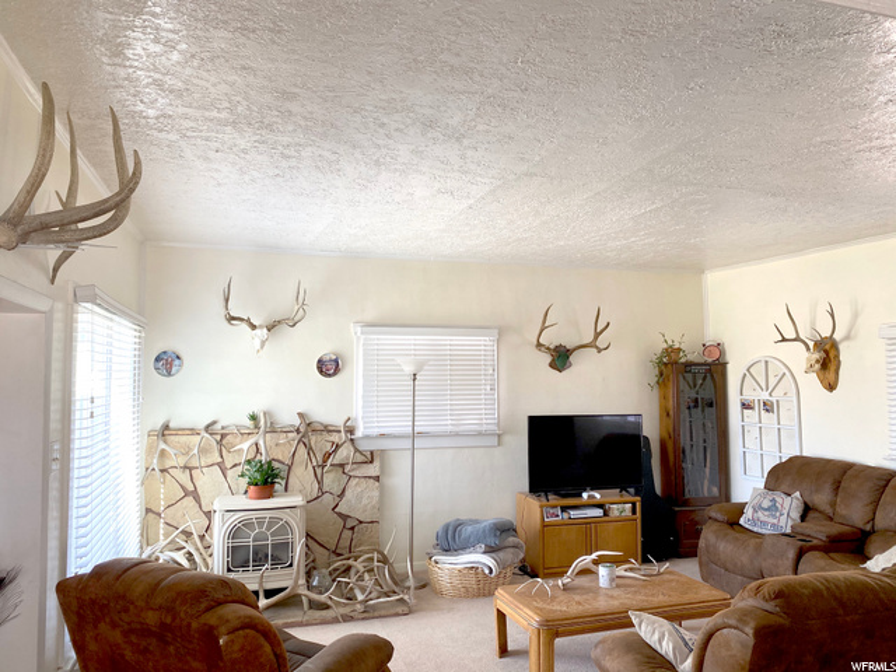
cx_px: 448
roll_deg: -0.5
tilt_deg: +3.7
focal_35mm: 26
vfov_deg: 53.1
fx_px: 673
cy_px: 336
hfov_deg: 67.3
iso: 80
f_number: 1.8
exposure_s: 1/60
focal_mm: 4.25
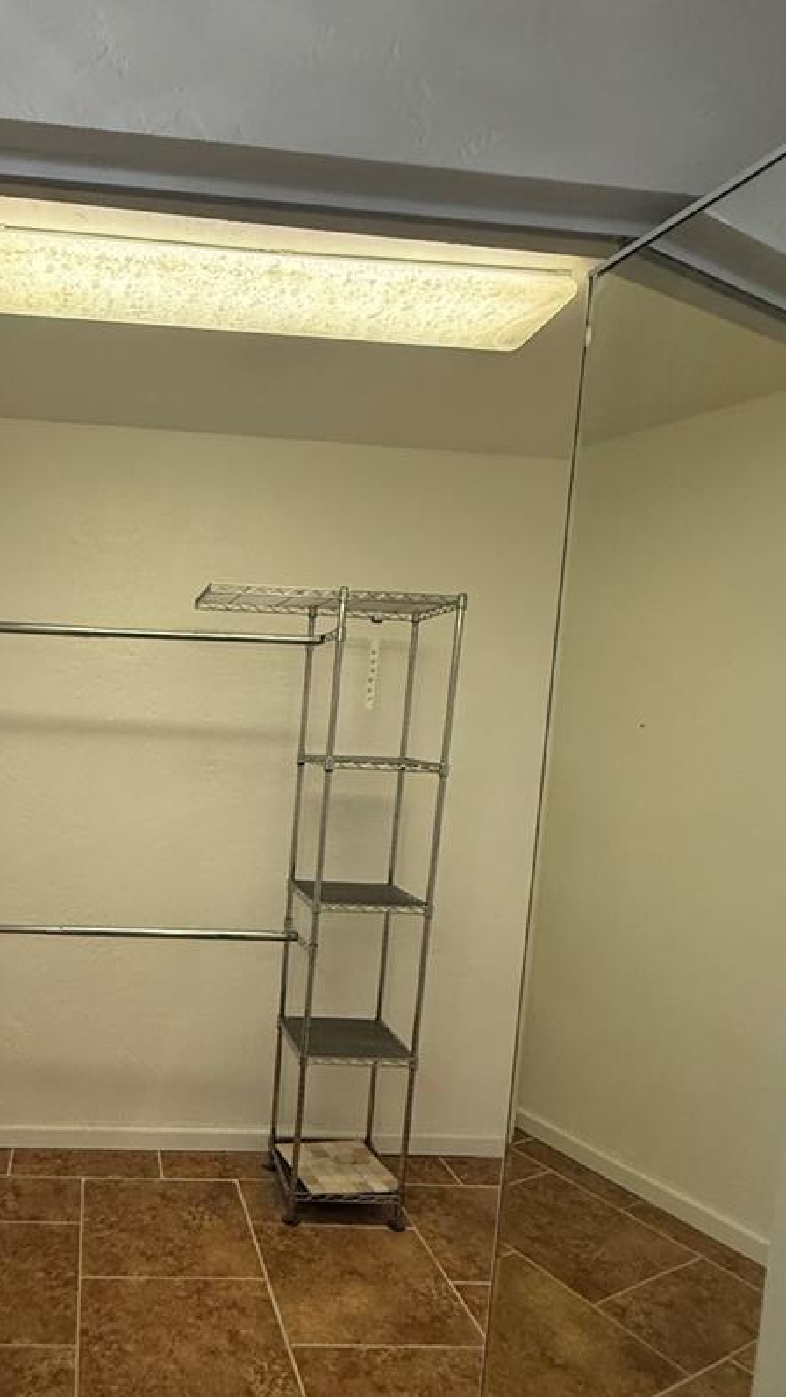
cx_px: 133
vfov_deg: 77.6
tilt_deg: -7.6
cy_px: 853
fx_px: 852
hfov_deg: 46.4
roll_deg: -2.8
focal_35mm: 23
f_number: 2.2
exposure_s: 1/120
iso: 250
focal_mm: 2.22
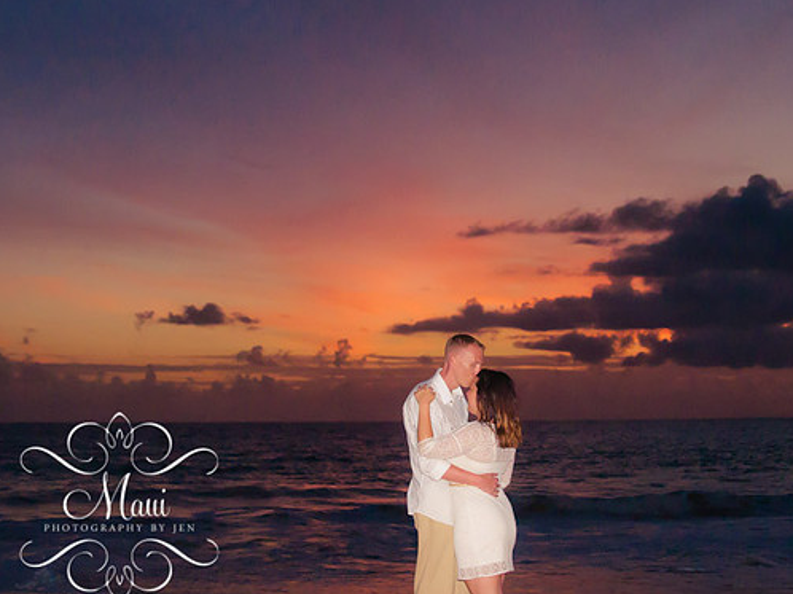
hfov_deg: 40.3
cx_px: 459
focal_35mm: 47
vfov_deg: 30.9
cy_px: 303
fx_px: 1076
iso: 1600
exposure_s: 1/1250
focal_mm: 28
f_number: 2.8
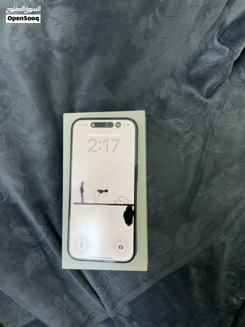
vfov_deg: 61.7
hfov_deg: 48.2
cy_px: 164
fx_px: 274
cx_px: 122
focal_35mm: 29
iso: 100
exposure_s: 1/59
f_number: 1.8
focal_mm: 3
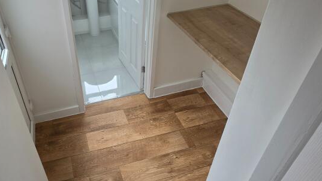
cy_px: 77
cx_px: 116
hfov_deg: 68.5
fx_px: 231
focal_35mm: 27
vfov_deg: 42.8
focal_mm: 2.2
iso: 50
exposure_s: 1/100
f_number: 1.9
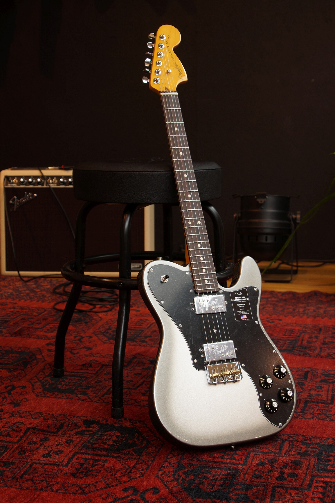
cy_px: 252
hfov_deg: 22.6
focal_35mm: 60
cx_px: 168
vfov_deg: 33.4
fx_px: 837
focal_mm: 40
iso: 100
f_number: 5.6
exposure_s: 1/10
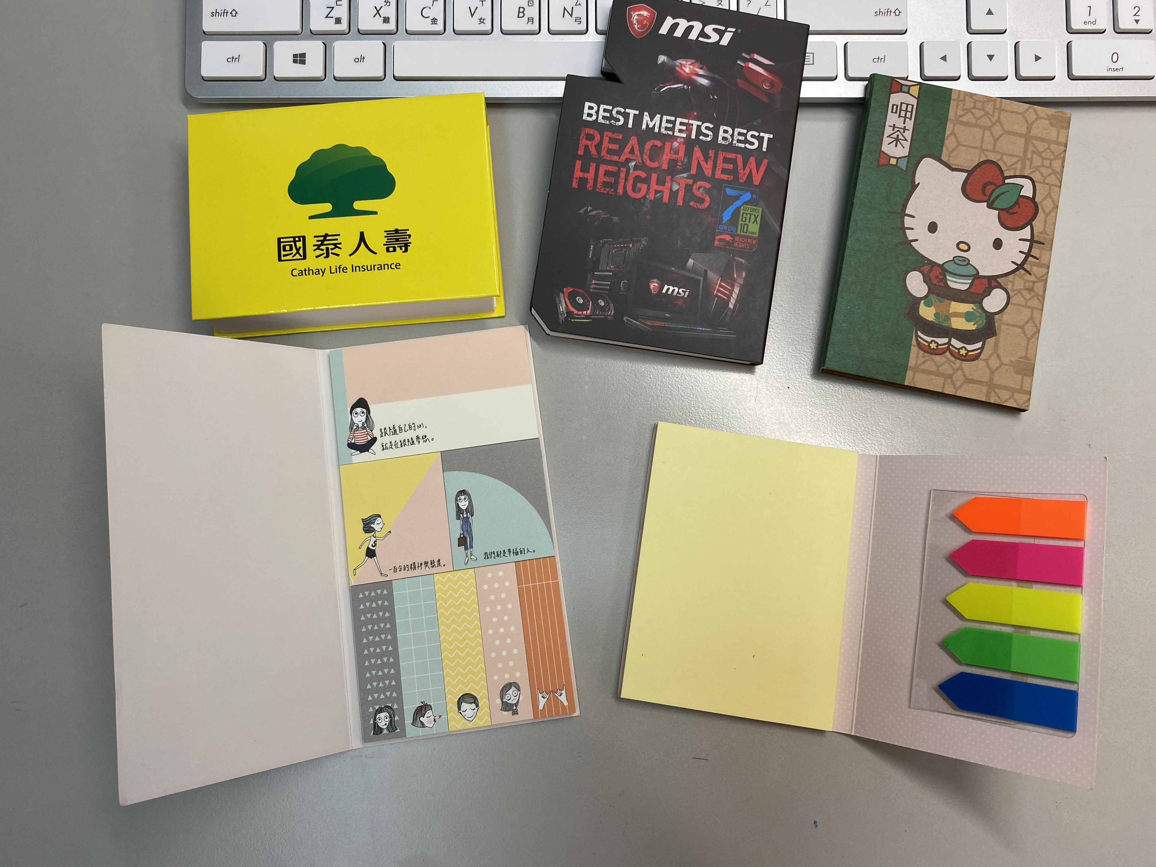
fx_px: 868
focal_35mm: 26
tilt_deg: -80.7
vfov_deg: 53.1
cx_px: 578
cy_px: 434
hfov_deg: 67.3
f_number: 1.8
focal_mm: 4.25
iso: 64
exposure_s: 1/60
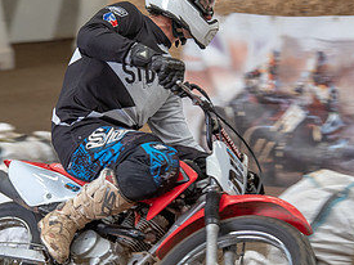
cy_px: 140
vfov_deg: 7.0
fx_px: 2177
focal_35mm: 213
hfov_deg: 9.3
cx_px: 166
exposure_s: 1/160
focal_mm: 105
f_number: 4
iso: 1600
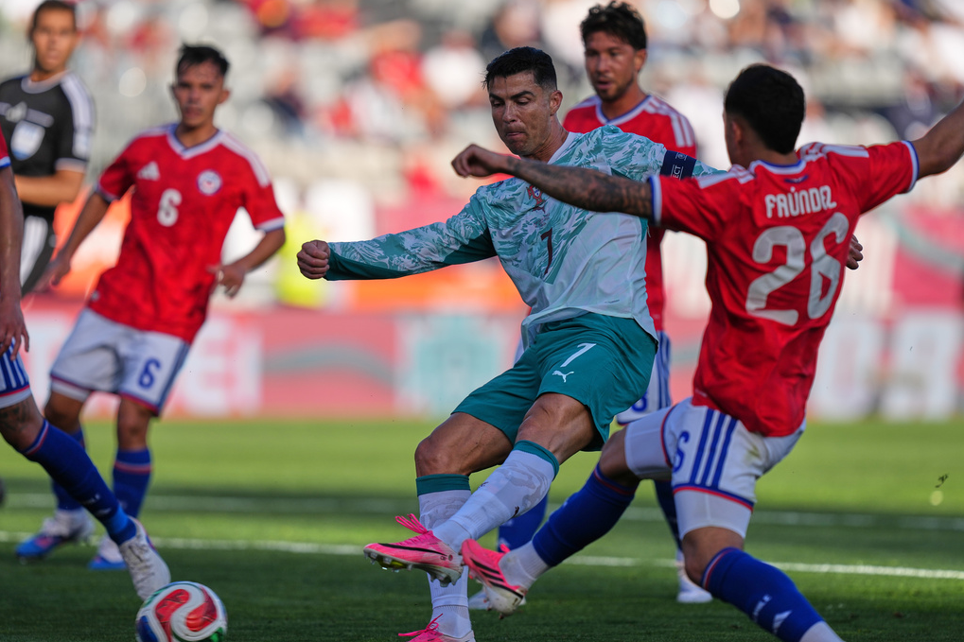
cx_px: 483
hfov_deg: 5.1
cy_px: 321
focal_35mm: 402
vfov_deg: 3.4
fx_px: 10762
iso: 250
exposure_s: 1/2500
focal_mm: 400
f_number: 3.5
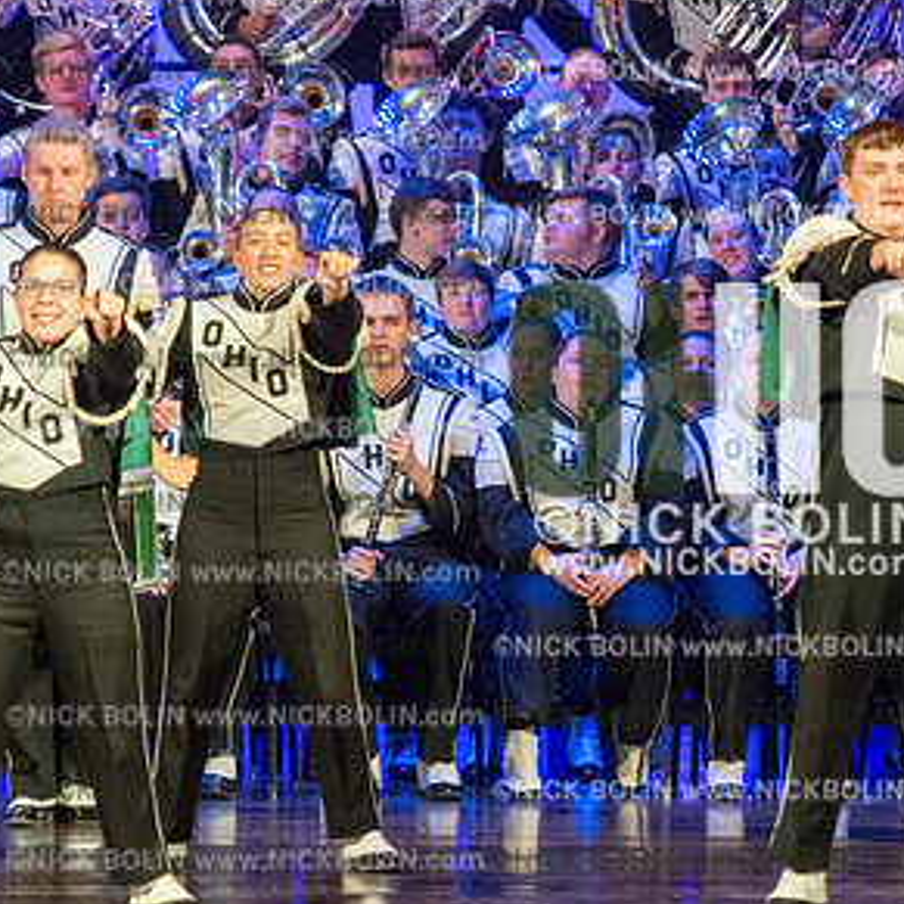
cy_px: 429
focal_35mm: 407
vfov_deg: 4.3
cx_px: 730
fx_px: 12025
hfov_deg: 4.3
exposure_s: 1/320
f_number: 5.6
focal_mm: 240
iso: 8000
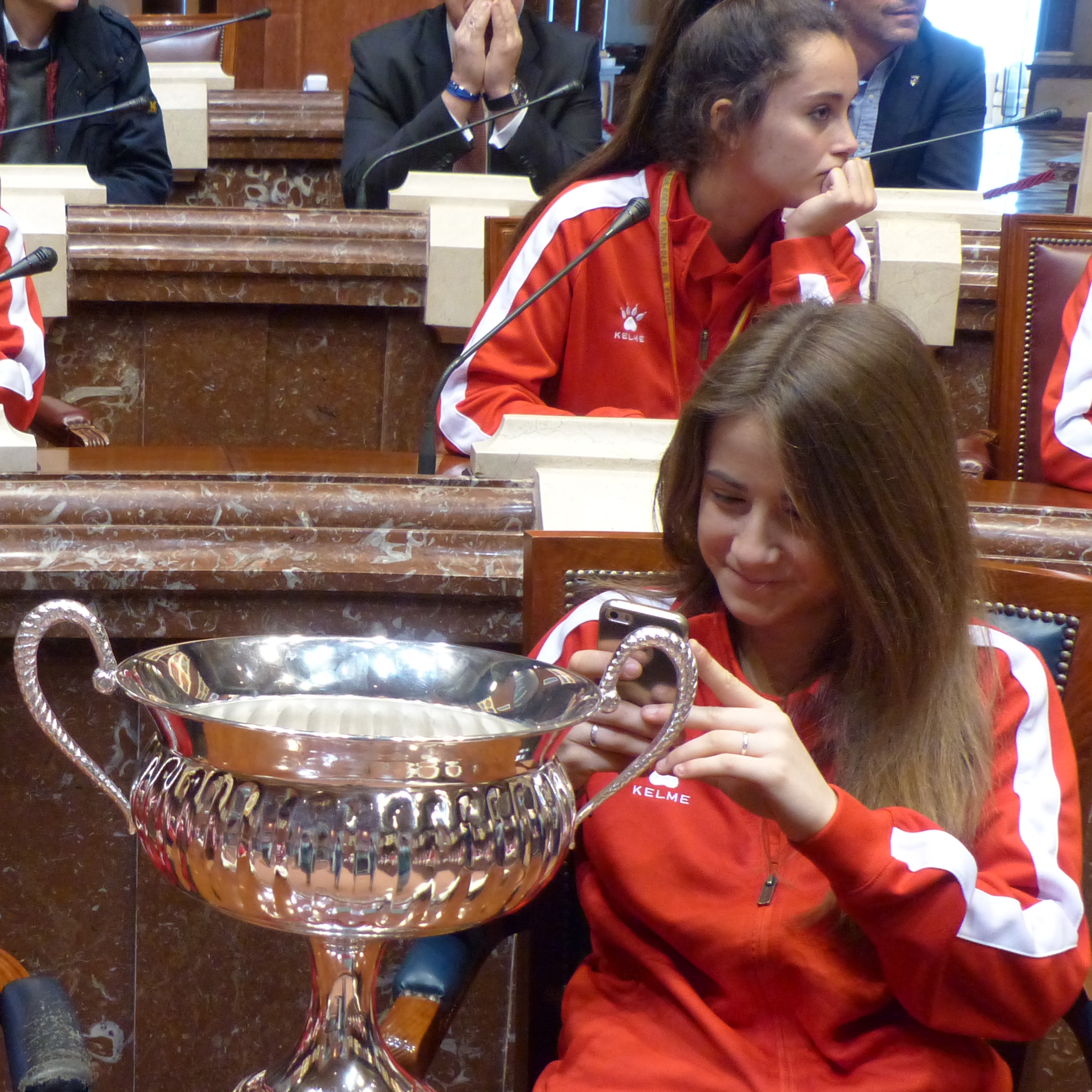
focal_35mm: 57
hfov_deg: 29.2
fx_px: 2034
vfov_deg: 30.0
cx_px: 178
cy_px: 635
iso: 400
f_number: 2.8
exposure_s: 1/30
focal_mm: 6.3
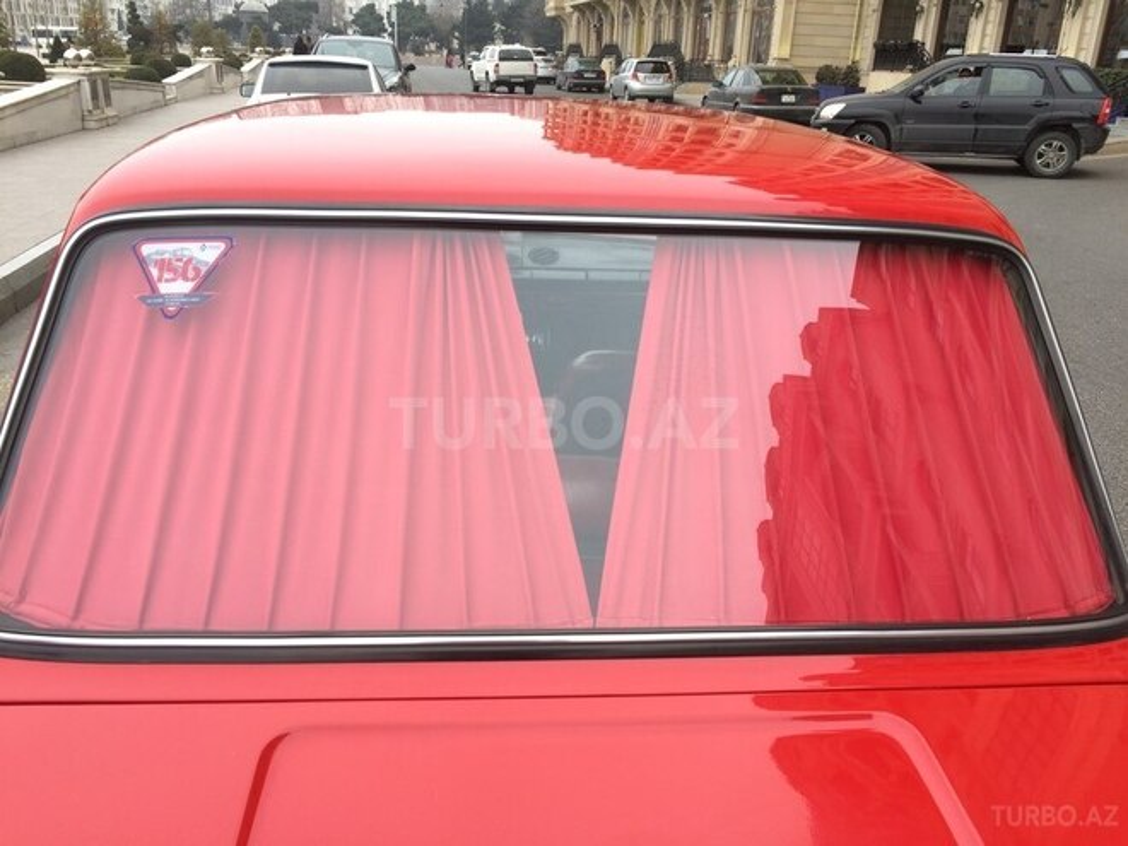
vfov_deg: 48.2
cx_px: 564
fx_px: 945
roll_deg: -3.5
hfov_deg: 61.7
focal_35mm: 29
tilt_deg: -20.7
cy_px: 423
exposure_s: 1/100
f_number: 2.2
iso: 32
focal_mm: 4.15
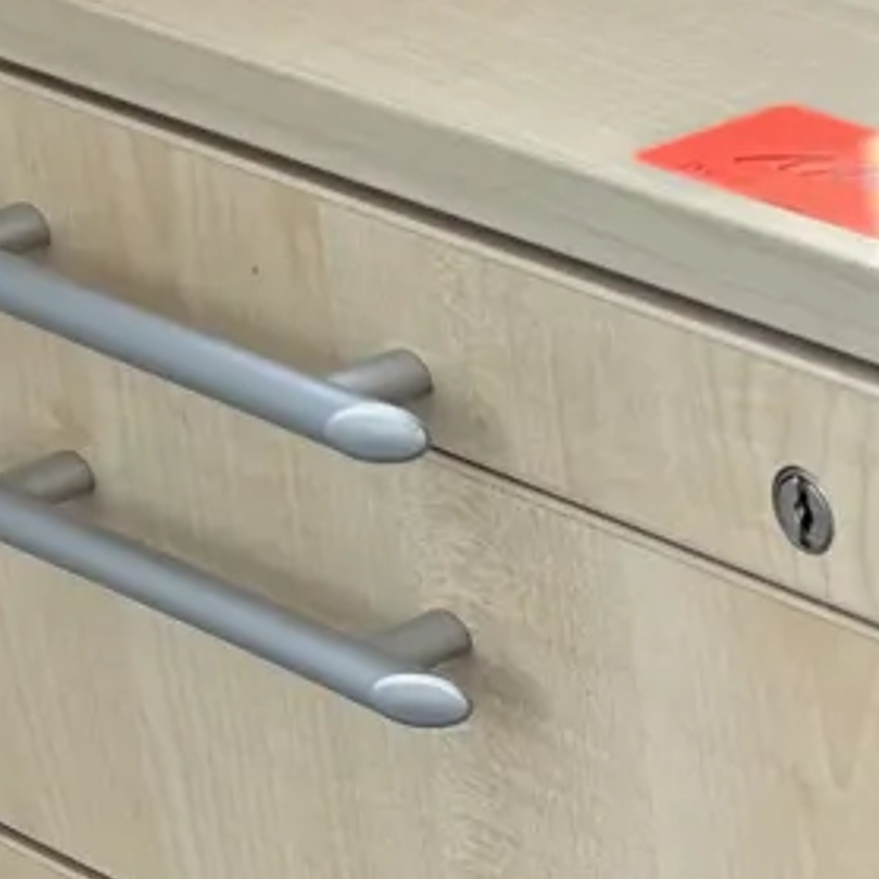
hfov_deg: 10.7
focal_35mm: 158
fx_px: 4539
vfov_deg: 10.7
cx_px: 1298
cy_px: 1330
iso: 40
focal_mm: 5.7
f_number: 1.5
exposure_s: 1/144
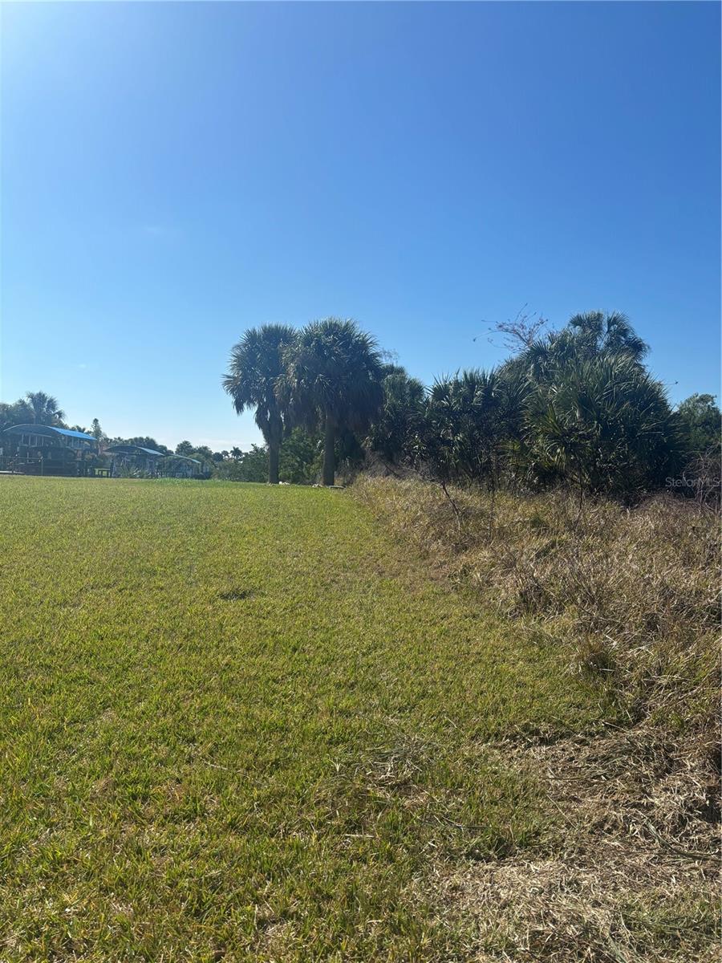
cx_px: 361
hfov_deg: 53.1
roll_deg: -3.0
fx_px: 723
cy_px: 482
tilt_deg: +0.8
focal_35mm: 26
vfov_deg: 67.3
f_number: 1.6
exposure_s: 1/4854
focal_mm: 5.96
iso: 50
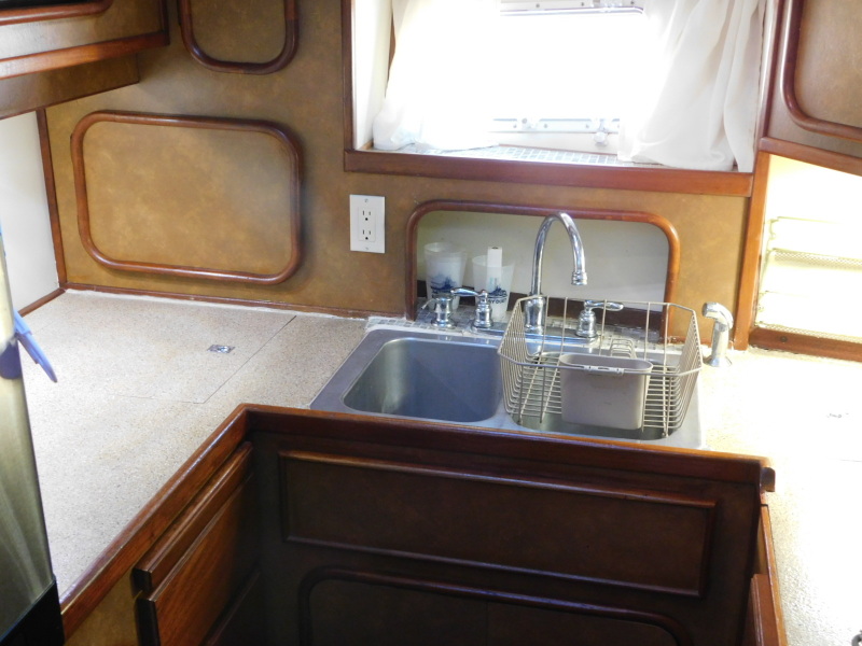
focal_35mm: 40
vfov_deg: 36.0
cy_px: 323
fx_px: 996
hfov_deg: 46.8
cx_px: 431
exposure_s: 1/13
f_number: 3.6
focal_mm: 7.1
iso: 400
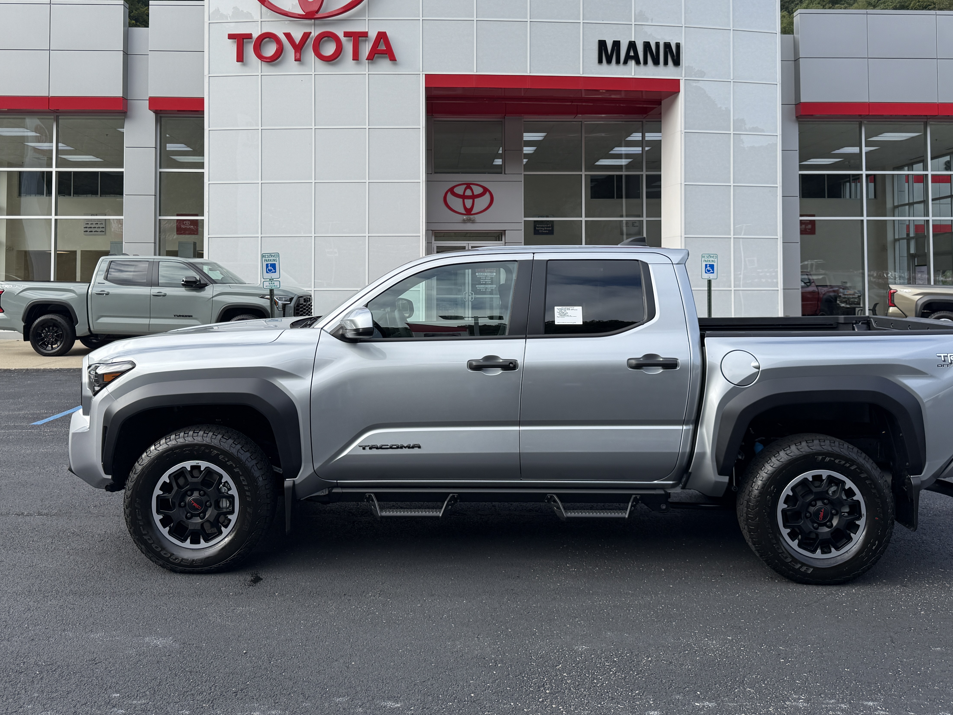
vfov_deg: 45.0
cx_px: 475
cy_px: 259
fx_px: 853
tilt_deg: +2.6
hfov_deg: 58.3
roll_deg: +0.5
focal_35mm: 31
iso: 80
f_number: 1.78
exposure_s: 1/2169
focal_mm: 6.76
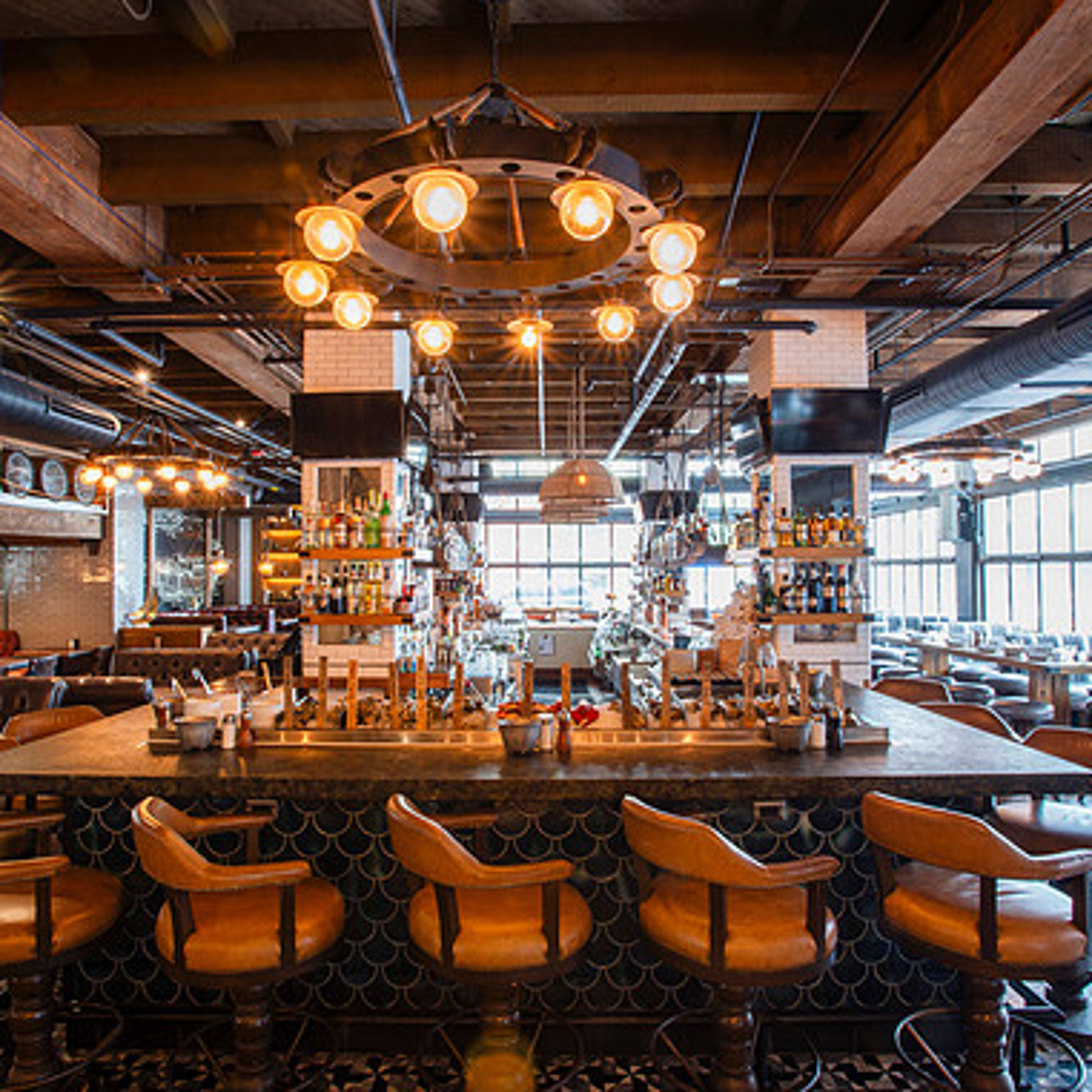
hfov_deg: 69.6
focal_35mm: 22
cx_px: 530
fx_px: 785
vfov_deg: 69.6
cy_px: 552
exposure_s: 5
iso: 200
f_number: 22
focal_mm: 17
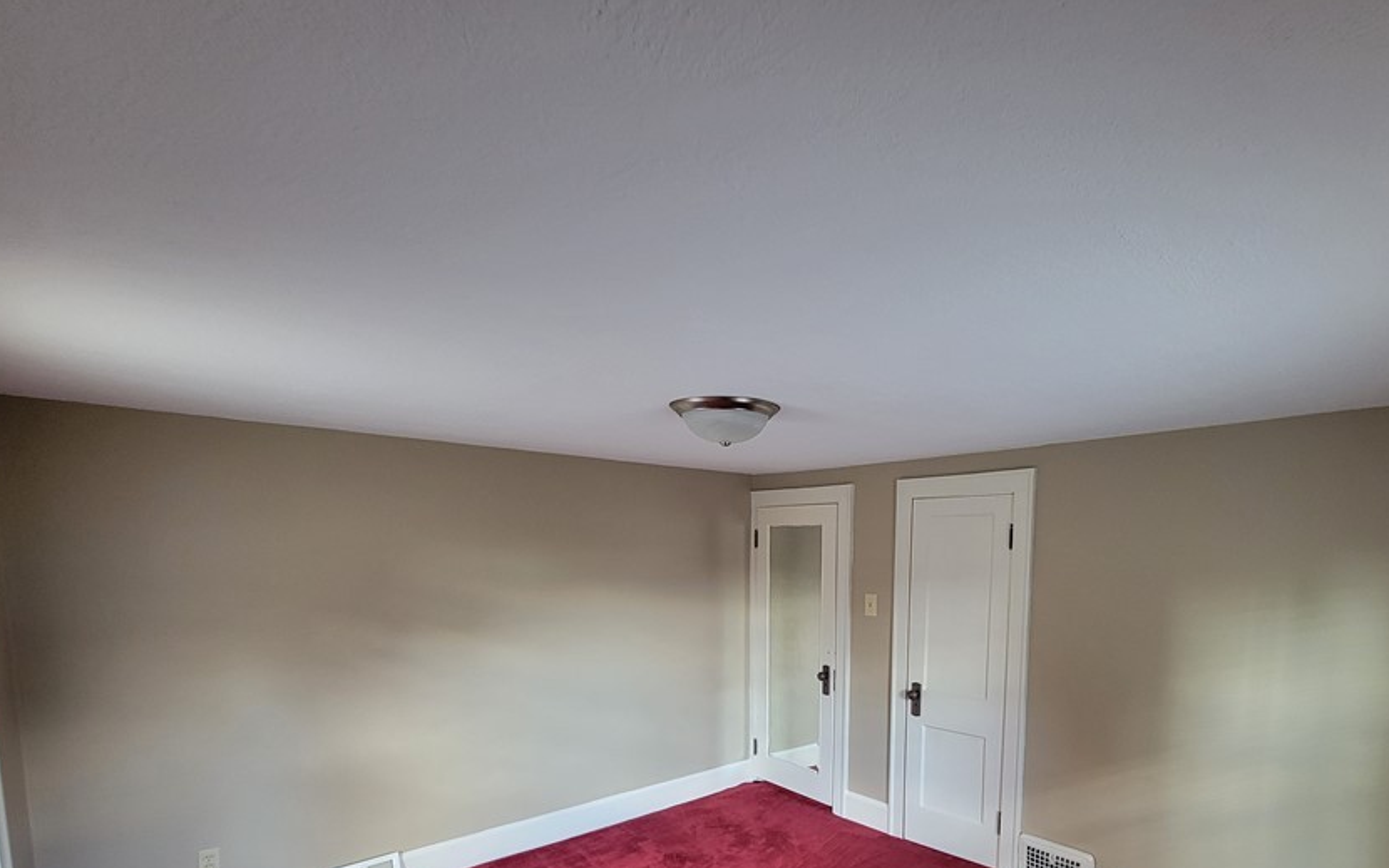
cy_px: 625
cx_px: 810
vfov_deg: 64.9
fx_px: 644
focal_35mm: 17
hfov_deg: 93.5
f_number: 2.2
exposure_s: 1/29
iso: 320
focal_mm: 2.2
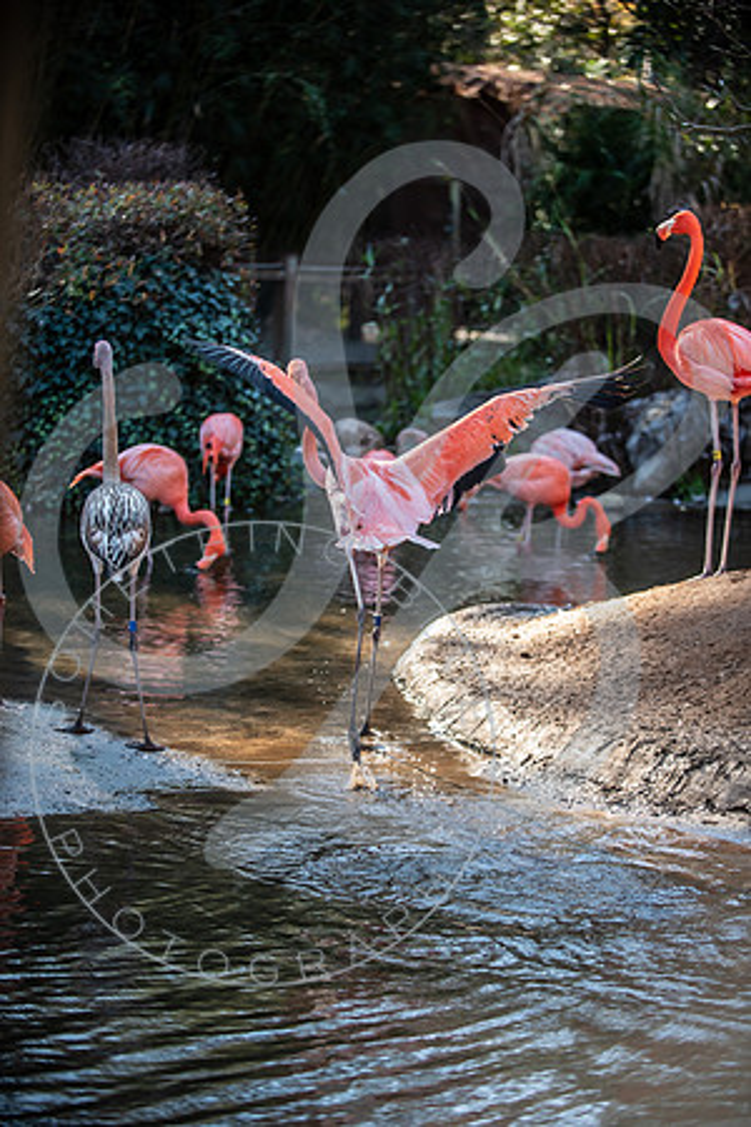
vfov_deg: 24.8
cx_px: 376
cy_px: 564
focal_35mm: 82
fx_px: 2566
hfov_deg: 16.7
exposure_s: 1/400
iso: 200
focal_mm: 82
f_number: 2.8
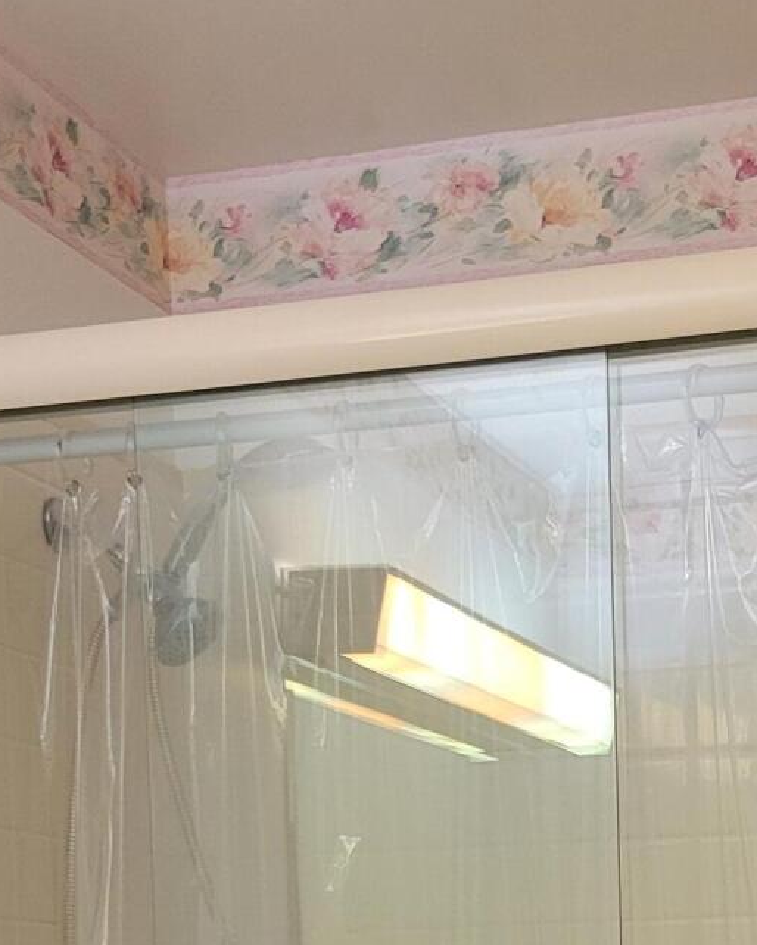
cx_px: 614
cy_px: 1151
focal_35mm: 79
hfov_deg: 19.2
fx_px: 2211
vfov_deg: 22.2
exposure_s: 1/120
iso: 320
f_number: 1.8
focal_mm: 5.4
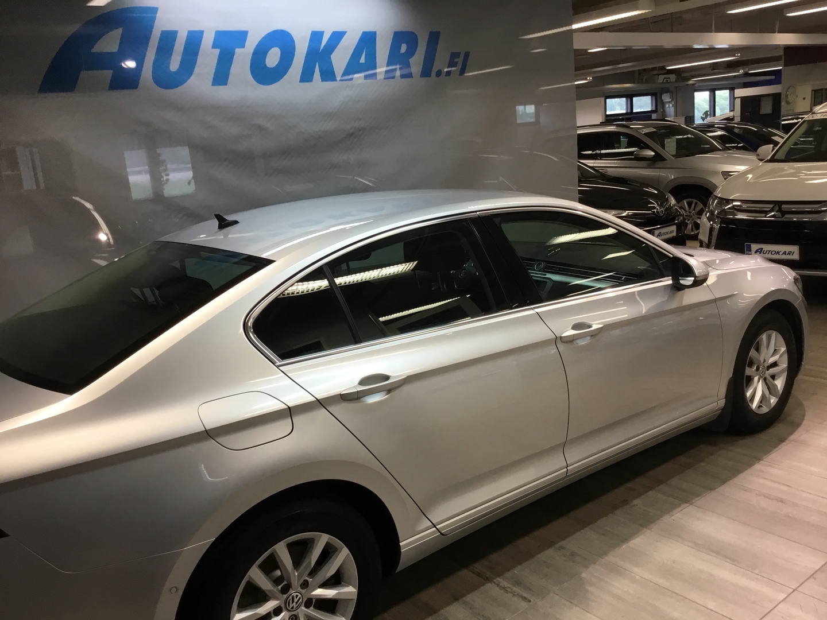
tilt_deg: -12.5
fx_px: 741
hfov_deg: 58.4
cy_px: 310
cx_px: 414
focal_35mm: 31
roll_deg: +6.3
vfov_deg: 45.4
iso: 32
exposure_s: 1/33
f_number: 2.4
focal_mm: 3.3
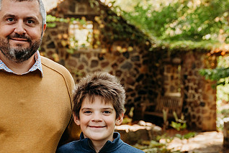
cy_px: 116
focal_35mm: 106
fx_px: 675
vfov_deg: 12.9
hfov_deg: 19.2
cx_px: 70
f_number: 4
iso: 500
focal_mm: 51
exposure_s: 1/320
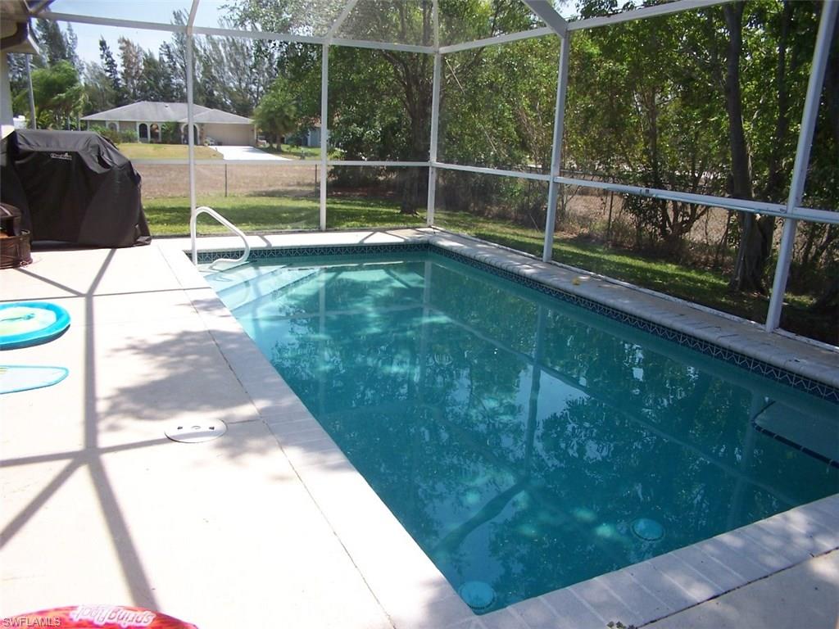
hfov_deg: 49.0
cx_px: 420
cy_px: 314
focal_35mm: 38
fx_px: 921
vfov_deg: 37.7
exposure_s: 1/500
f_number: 2.8
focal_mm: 6.3
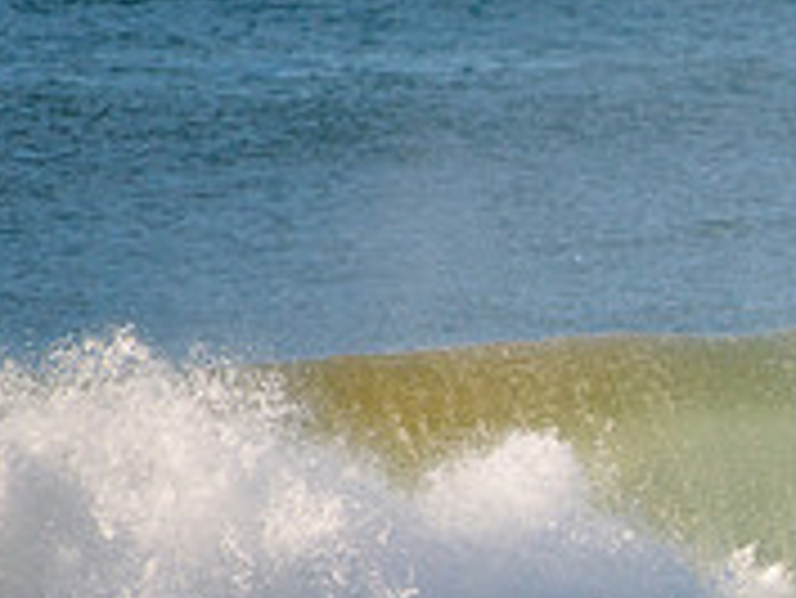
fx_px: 36173
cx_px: 1057
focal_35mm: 1572
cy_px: 632
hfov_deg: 1.3
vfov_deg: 0.9
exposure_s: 1/1600
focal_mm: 500
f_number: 5.6
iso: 180
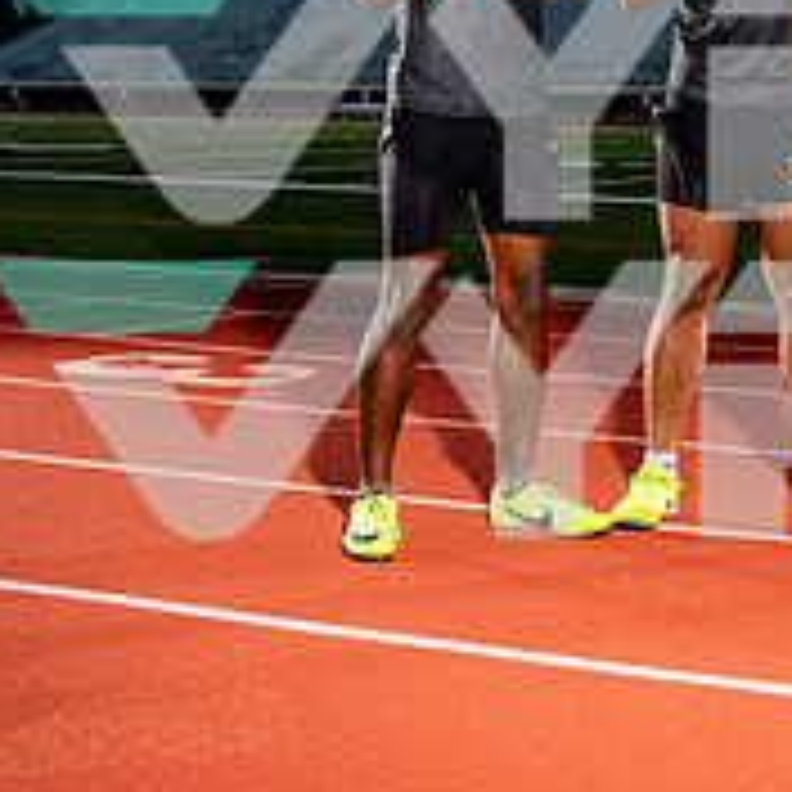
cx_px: 657
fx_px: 1967
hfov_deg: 22.4
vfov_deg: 22.2
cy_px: 86
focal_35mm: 76
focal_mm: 35
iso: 320
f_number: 4
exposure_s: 1/1250
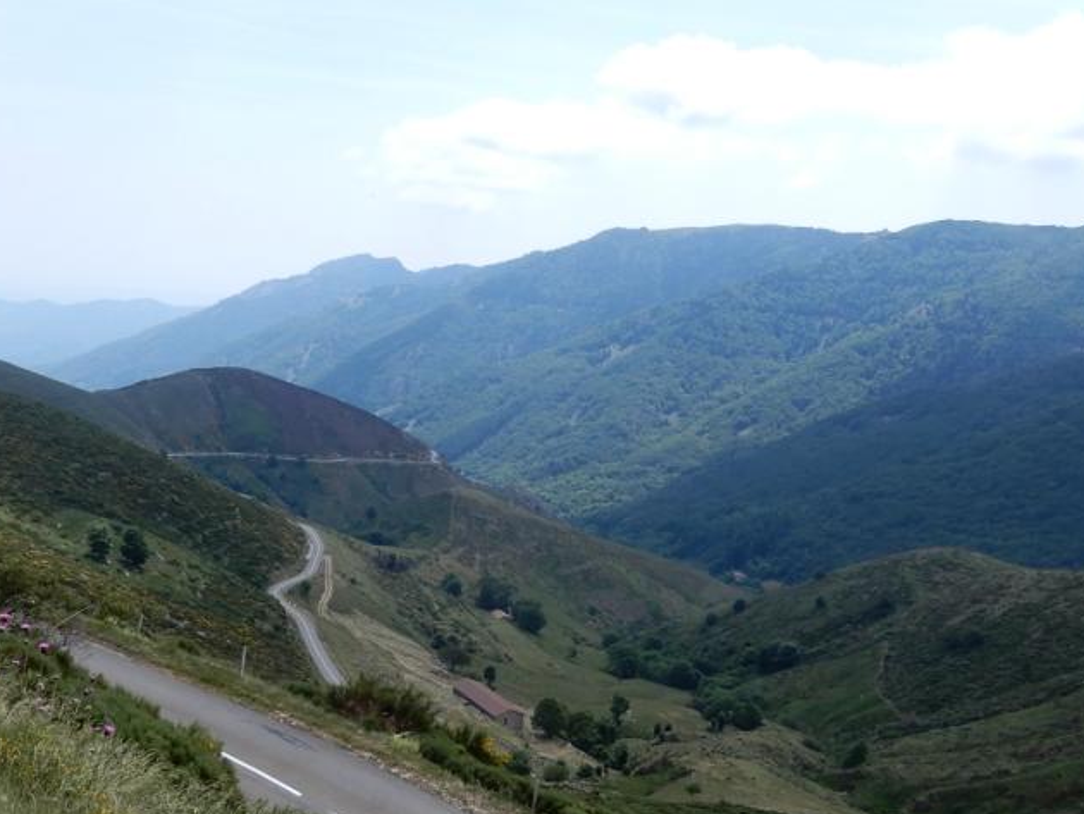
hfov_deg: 47.6
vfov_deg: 35.9
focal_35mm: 39
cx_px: 447
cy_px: 628
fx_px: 1222
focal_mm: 4.3
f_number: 3.4
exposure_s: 1/800
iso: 80
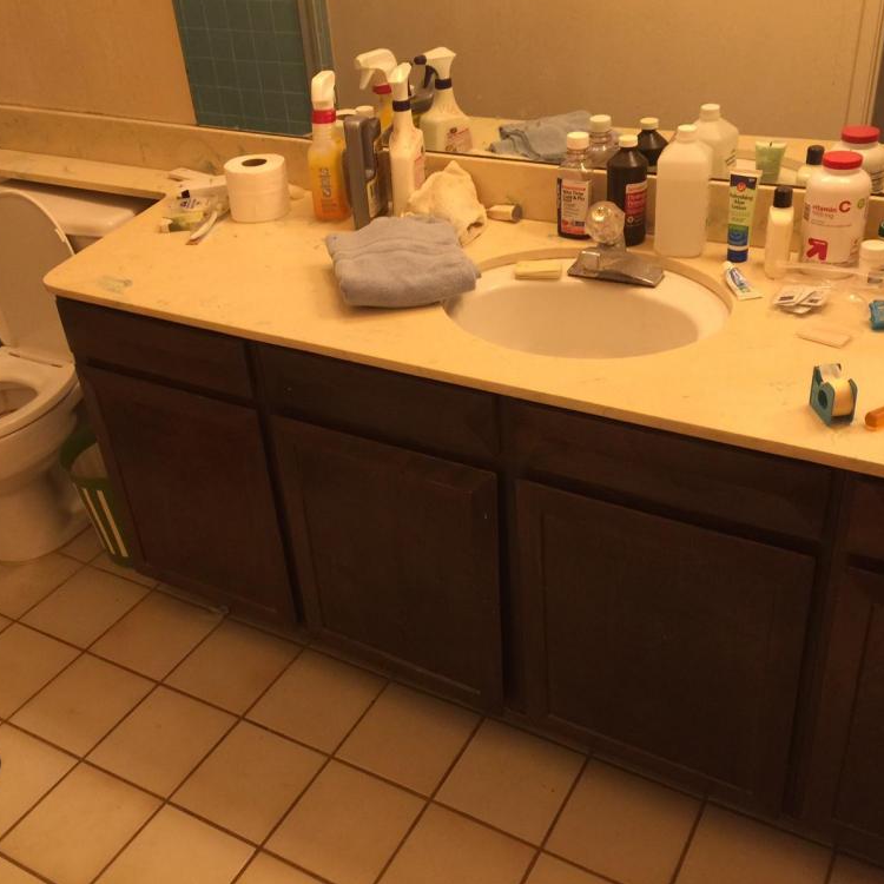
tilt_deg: -32.4
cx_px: 435
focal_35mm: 35
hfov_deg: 47.2
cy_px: 434
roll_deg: +4.2
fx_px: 1011
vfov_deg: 47.2
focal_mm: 4.15
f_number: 2.2
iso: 50
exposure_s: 1/15
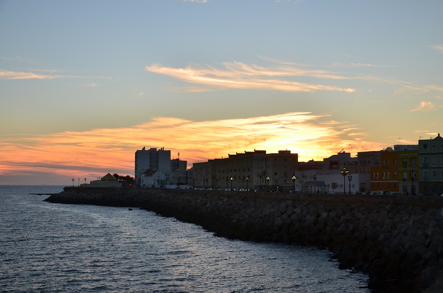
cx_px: 222
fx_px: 712
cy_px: 149
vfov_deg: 23.3
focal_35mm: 58
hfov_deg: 34.6
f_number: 4.5
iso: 400
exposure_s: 1/320
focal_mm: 38
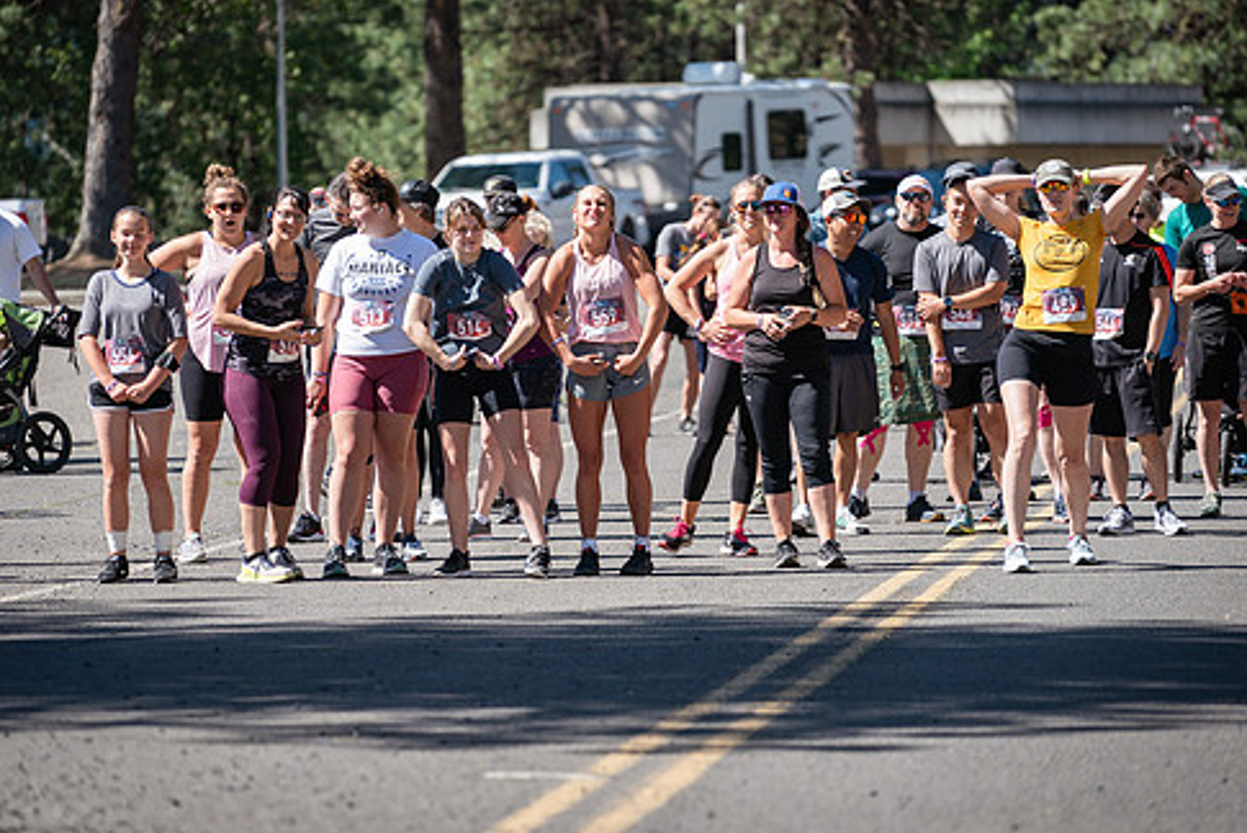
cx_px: 612
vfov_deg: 5.8
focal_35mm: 239
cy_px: 351
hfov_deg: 8.6
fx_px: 8283
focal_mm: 200
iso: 100
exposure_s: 1/500
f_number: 4
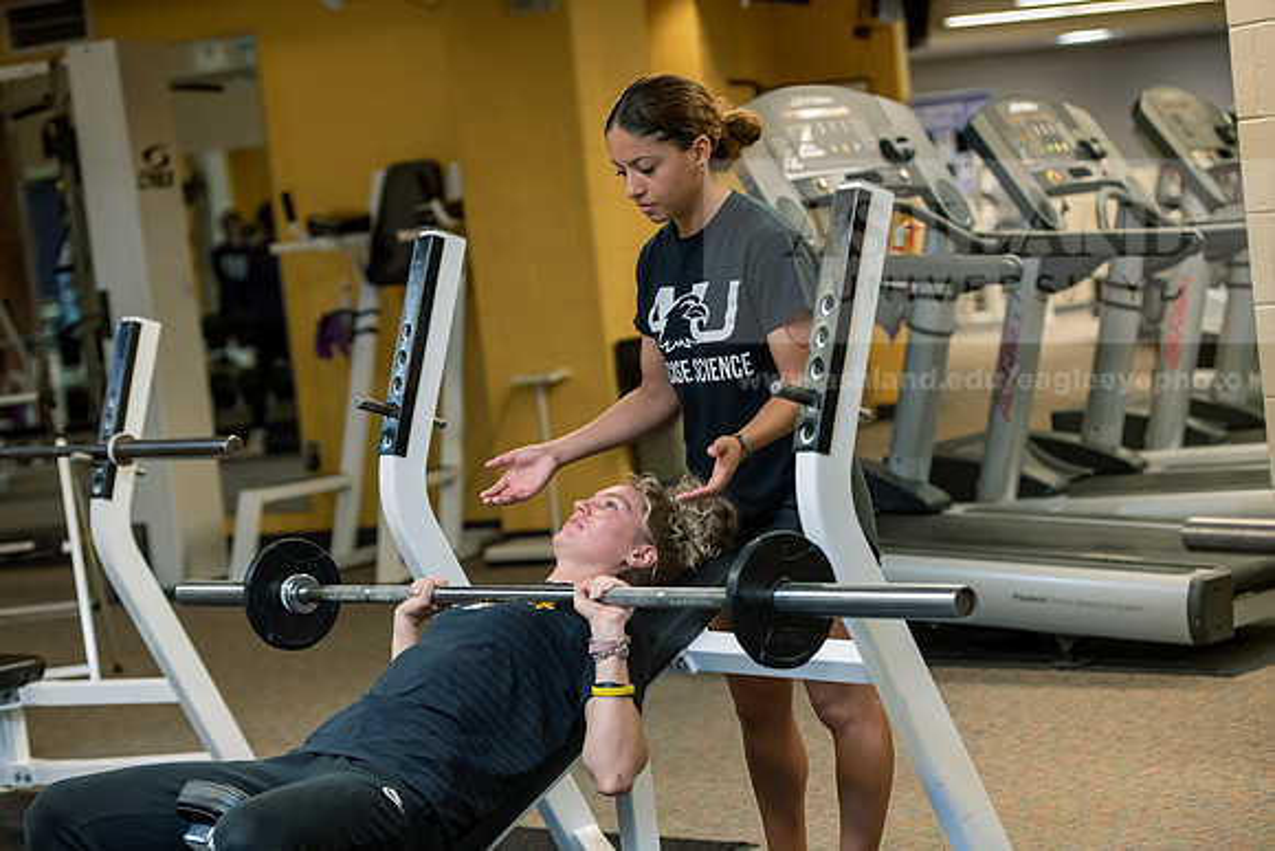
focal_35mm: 90
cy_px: 426
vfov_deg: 15.2
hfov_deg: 22.6
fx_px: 3188
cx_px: 638
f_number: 3.5
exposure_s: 1/200
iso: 1000
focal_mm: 90
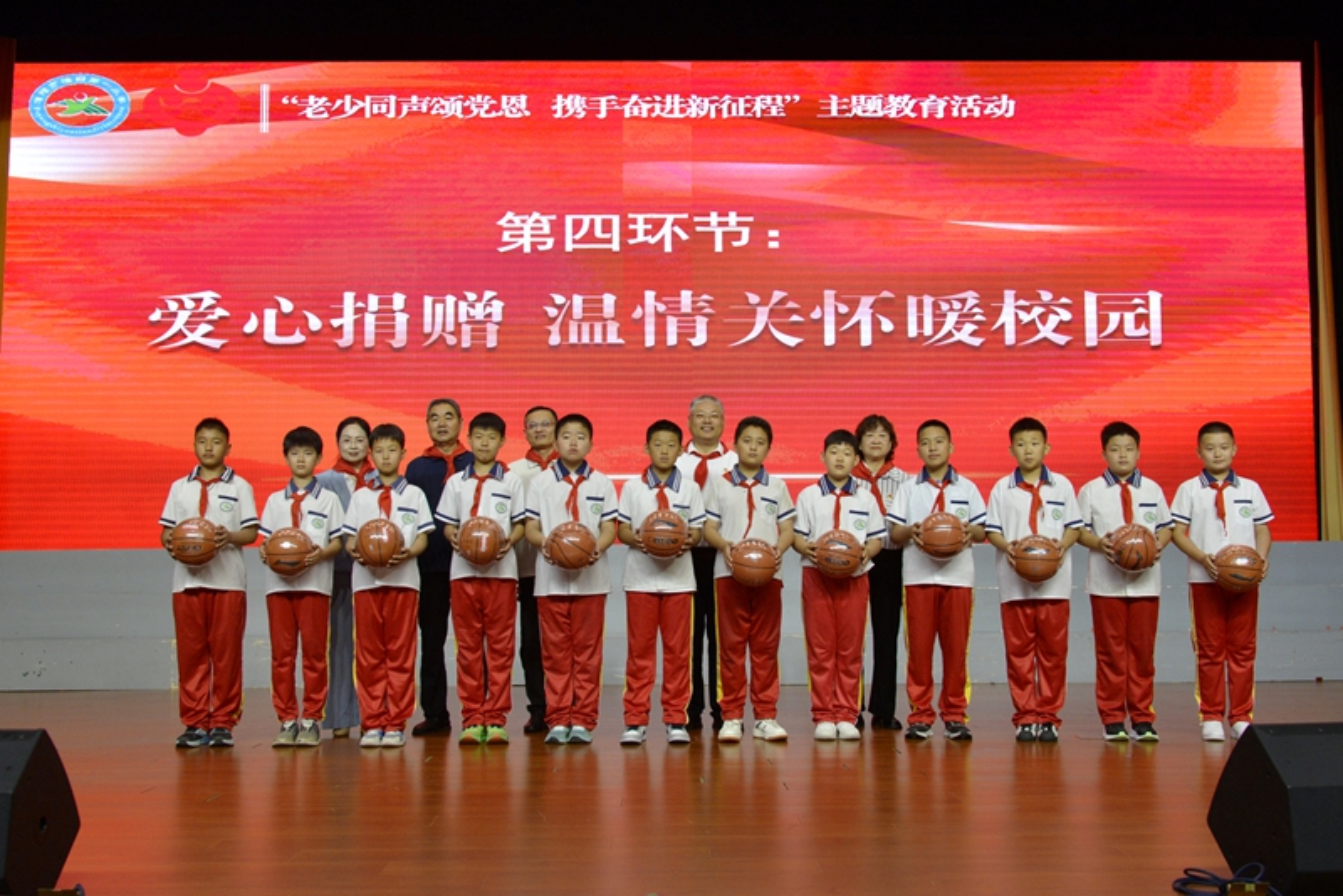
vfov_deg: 37.9
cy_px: 448
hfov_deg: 54.4
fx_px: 1306
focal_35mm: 35
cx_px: 672
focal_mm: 35
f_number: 5
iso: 1600
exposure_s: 1/500
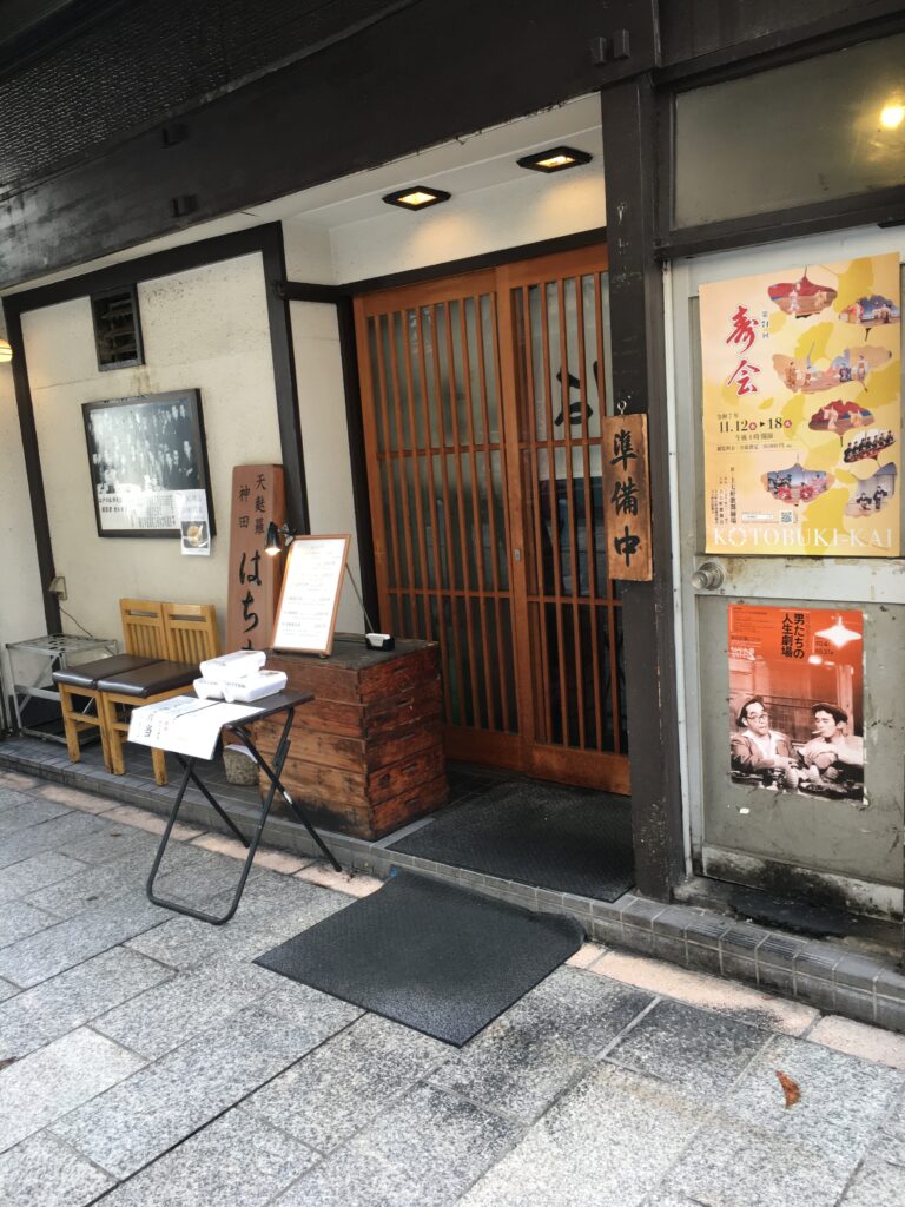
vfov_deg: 61.7
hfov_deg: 48.2
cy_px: 604
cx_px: 452
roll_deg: +3.4
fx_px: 1011
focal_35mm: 29
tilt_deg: -8.5
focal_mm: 4.15
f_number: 2.2
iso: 40
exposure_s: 1/120
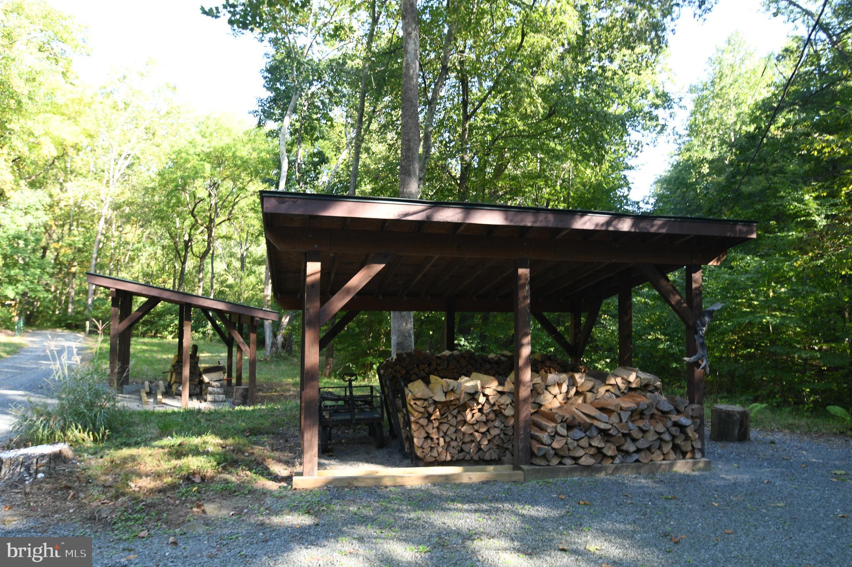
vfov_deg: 59.5
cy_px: 284
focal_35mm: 21
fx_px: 497
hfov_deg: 81.2
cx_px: 426
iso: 100
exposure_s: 1/30
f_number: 5.6
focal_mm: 14
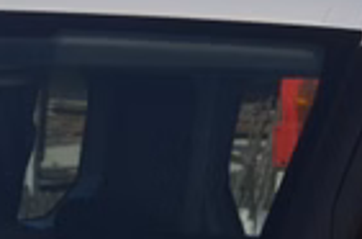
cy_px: 565
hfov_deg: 4.4
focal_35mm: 468
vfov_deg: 2.9
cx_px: -56
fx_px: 4689
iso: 100
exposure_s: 1/320
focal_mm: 55
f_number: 9
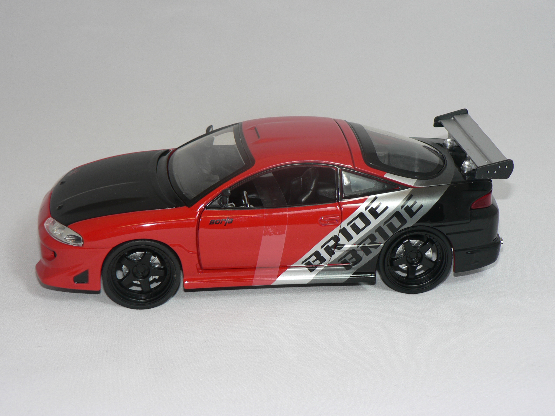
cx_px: 278
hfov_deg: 27.4
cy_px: 208
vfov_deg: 20.7
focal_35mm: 71
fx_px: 1138
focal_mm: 11.8
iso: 80
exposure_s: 1/60
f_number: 3.2
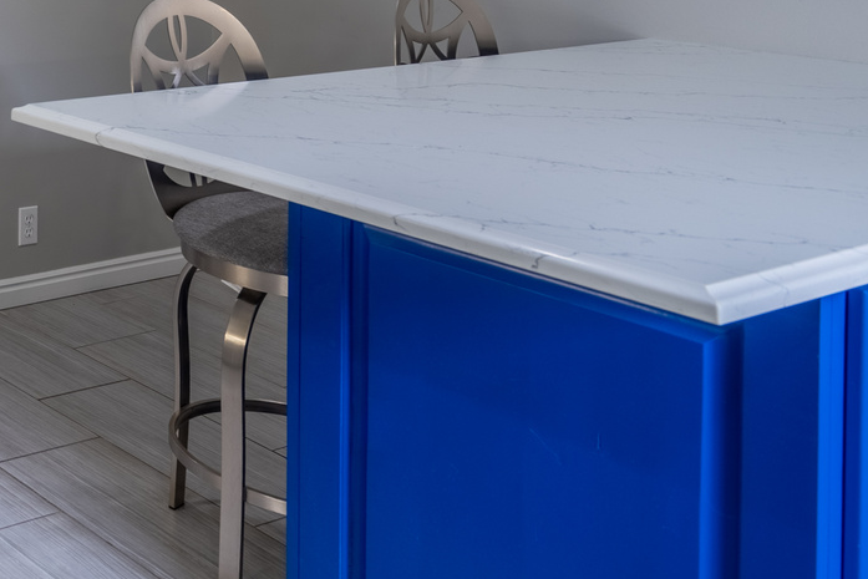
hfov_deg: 30.2
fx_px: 1133
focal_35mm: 47
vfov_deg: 26.0
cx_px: -339
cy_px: -92
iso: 200
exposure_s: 1/1600
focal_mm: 16
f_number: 4.5
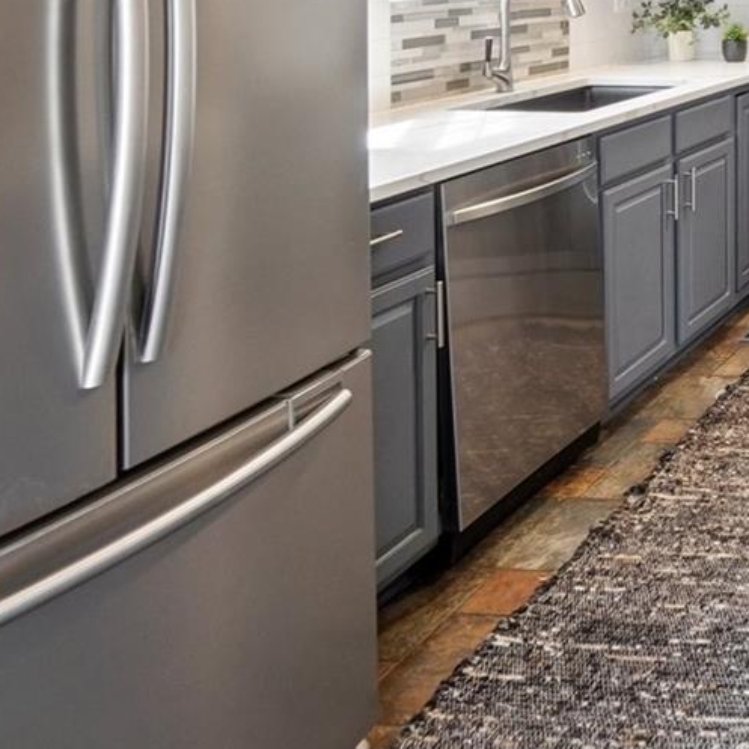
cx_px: 1138
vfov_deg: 36.2
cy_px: -26
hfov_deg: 27.4
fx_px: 1004
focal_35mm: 41
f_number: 8
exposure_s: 1/25
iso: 400
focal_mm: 10
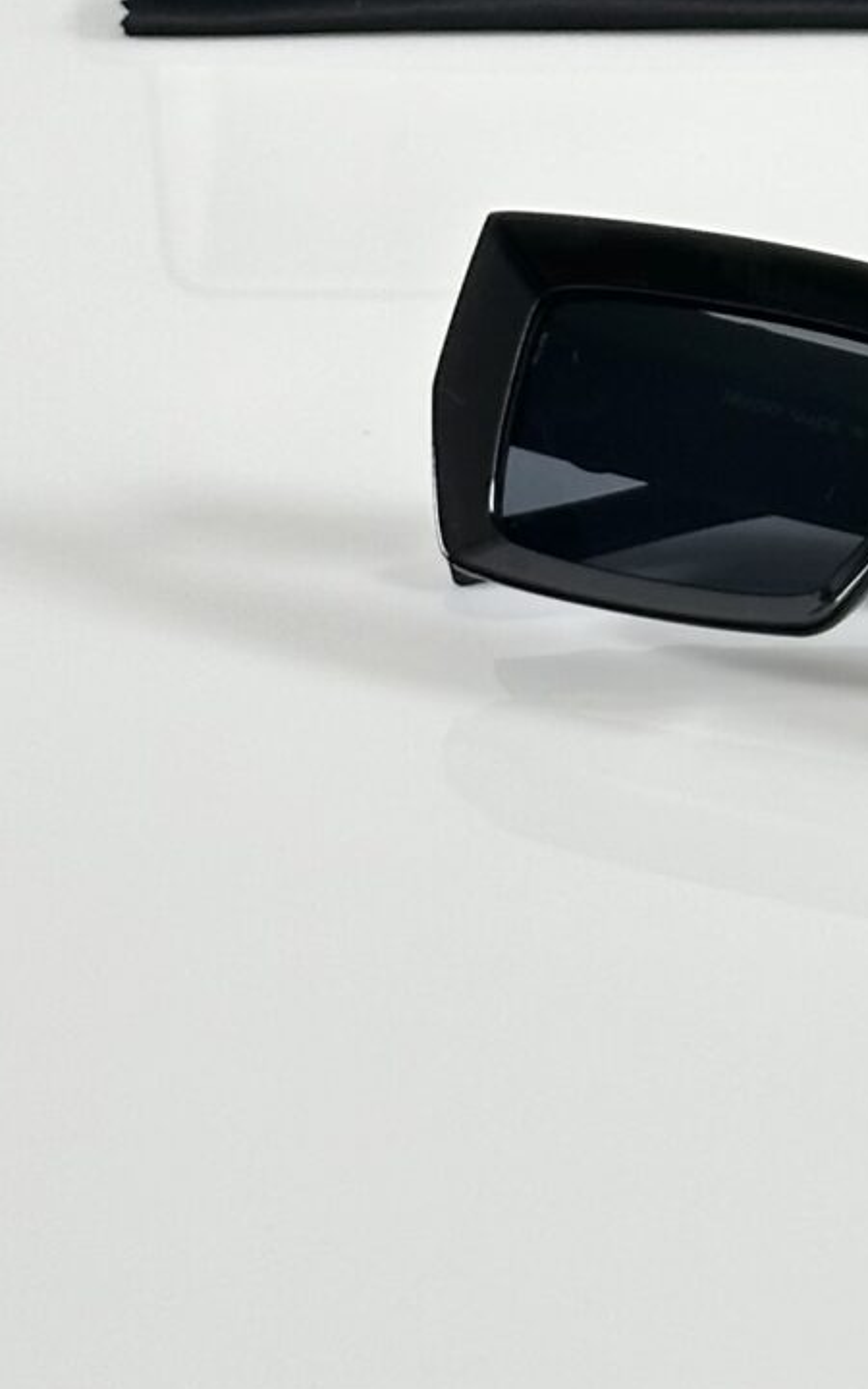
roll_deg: -0.1
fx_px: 6851
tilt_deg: -21.1
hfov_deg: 7.2
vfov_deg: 11.3
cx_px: 972
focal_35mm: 181
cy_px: -378
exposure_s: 1/94
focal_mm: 6.86
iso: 80
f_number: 1.78
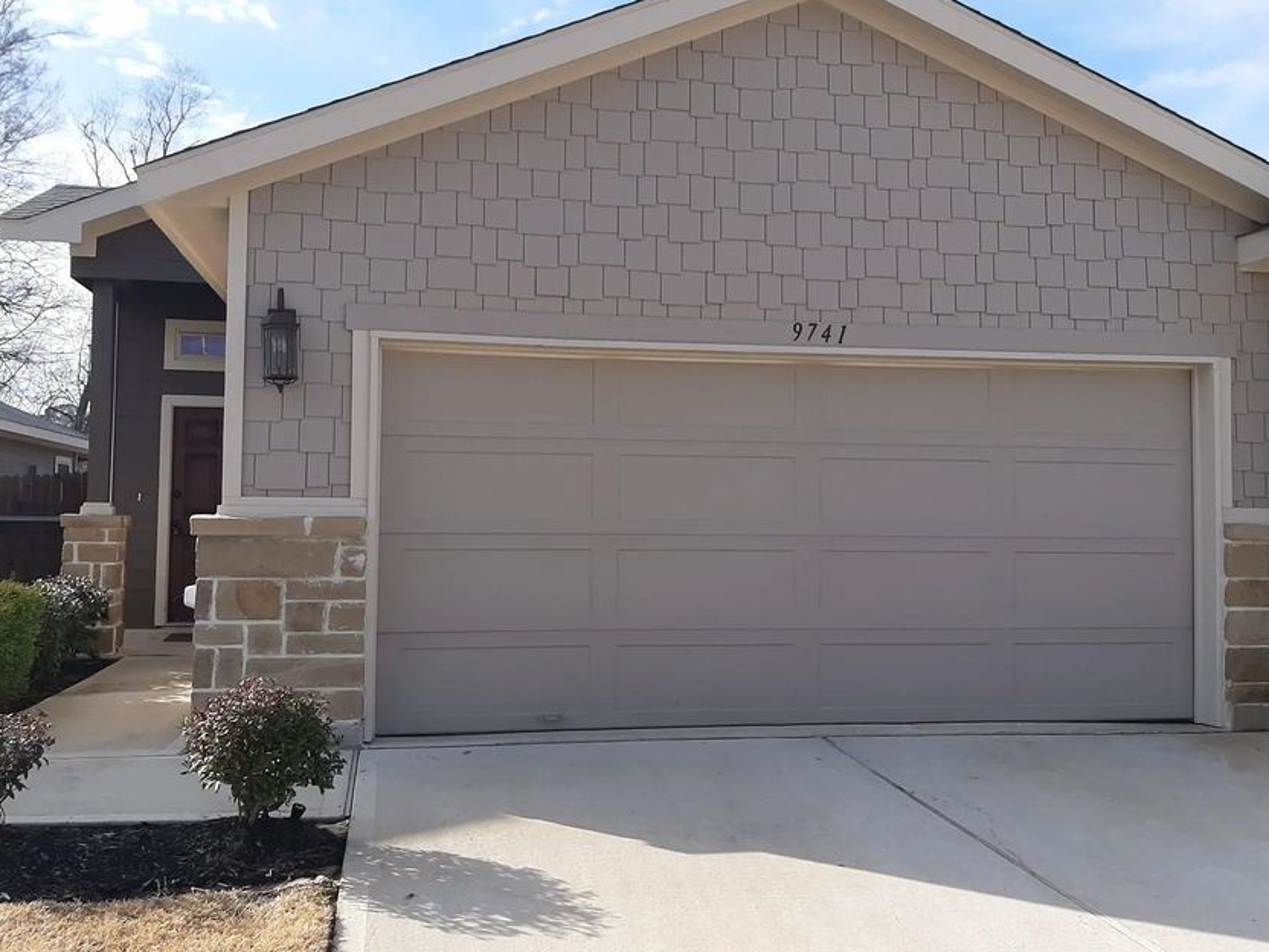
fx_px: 1173
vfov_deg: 44.1
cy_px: 438
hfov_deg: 56.8
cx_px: 625
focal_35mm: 32
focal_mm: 3.93
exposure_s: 1/2273
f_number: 1.7
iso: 40
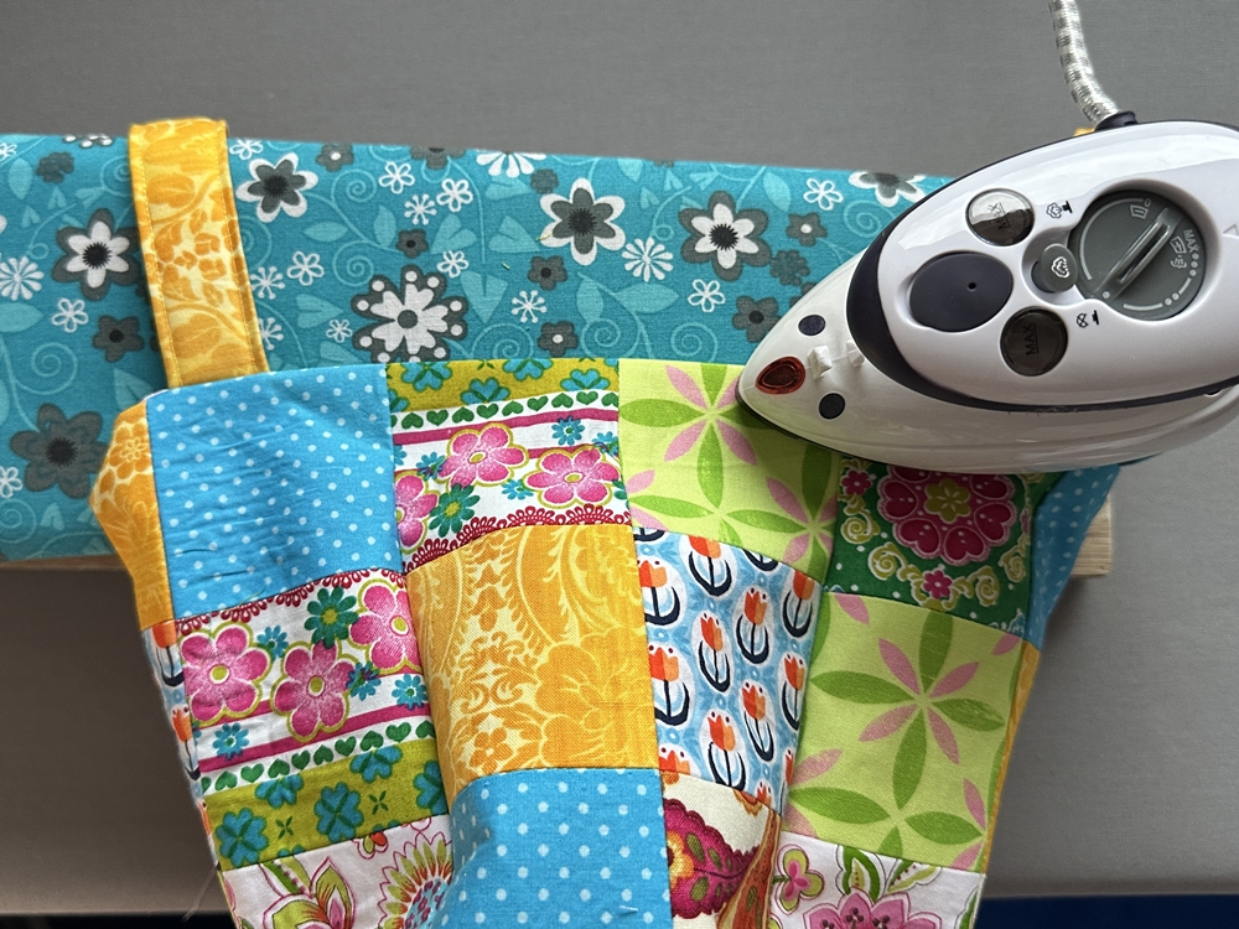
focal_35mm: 24
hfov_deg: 71.6
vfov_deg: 56.8
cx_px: 620
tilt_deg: -85.4
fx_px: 859
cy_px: 464
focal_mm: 6.86
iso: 250
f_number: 1.78
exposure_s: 1/96
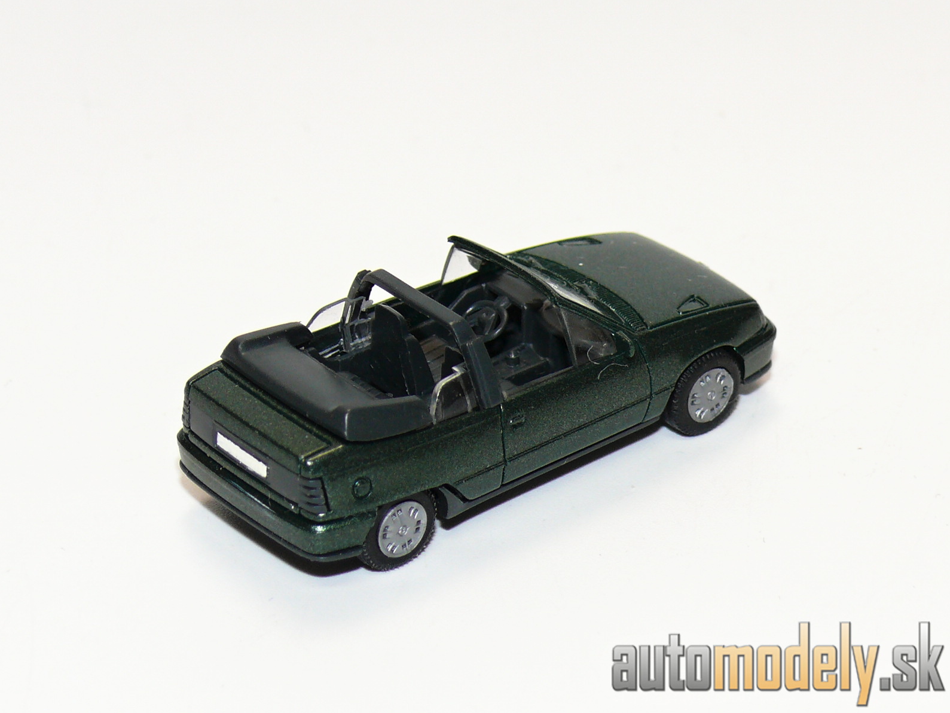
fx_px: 4144
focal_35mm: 151
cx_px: 474
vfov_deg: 9.8
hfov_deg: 13.1
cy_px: 355
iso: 100
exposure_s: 1/30
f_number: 4
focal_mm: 17.7
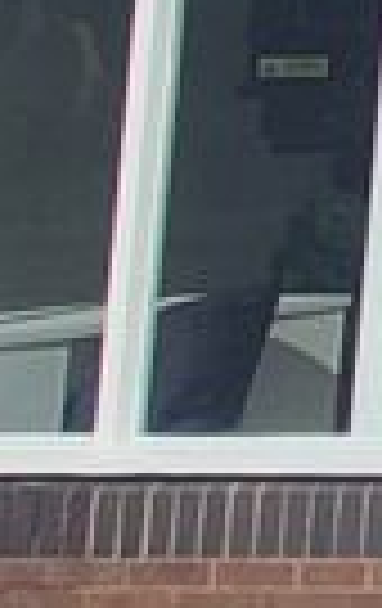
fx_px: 1872
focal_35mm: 113
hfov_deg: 5.3
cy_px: -272
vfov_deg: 16.9
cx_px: 2234
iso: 40
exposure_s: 1/3992
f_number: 2.2
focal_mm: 1.74
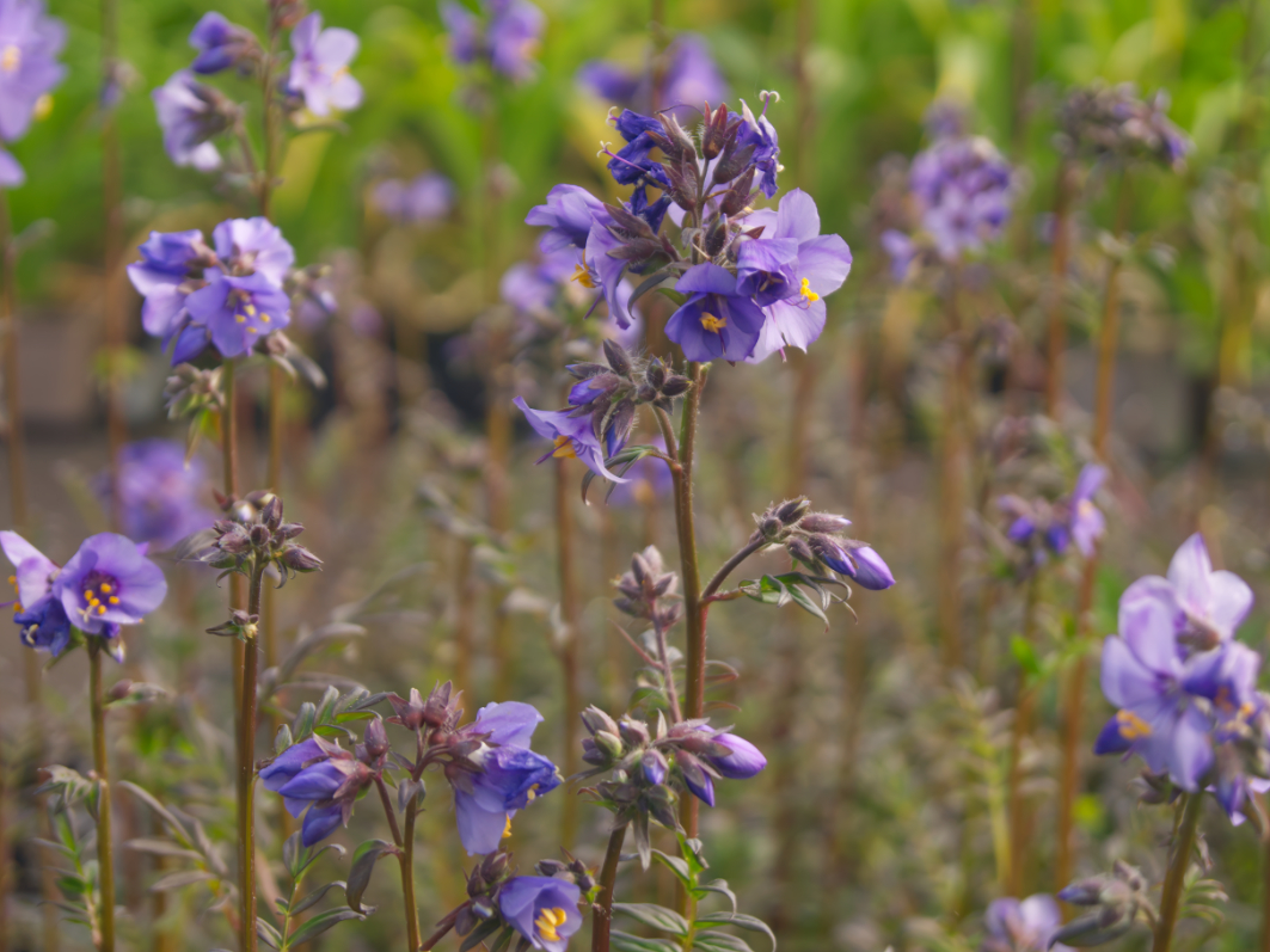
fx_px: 3285
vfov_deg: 16.5
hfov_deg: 21.9
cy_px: 477
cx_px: 620
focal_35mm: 90
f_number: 5.6
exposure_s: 1/100
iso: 100
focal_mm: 55
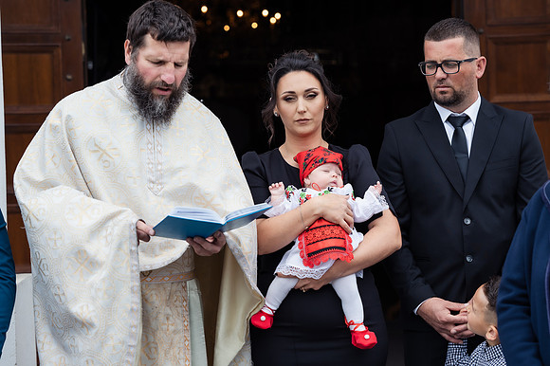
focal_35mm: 94
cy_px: 202
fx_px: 1432
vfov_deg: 14.6
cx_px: 303
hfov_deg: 21.7
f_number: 4
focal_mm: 85
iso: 100
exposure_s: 1/400
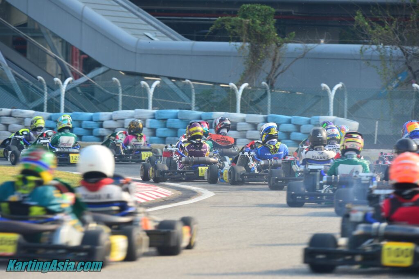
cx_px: 210
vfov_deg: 4.6
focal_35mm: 300
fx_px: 3489
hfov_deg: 6.9
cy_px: 140
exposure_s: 1/250
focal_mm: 300
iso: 200
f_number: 8
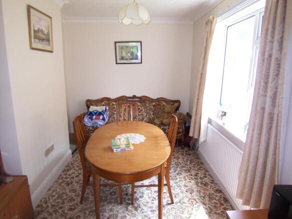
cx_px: 146
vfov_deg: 58.9
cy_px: 110
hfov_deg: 73.9
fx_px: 194
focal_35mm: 23
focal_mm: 3.8
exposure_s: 1/30
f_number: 2.8
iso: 64
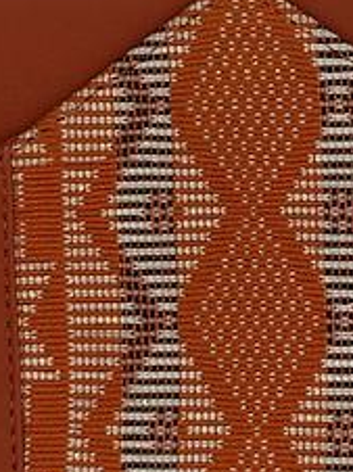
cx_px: 309
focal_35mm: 255
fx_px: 3474
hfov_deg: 5.8
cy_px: 251
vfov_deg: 7.8
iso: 80
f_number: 1.78
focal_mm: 6.76
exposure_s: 1/100
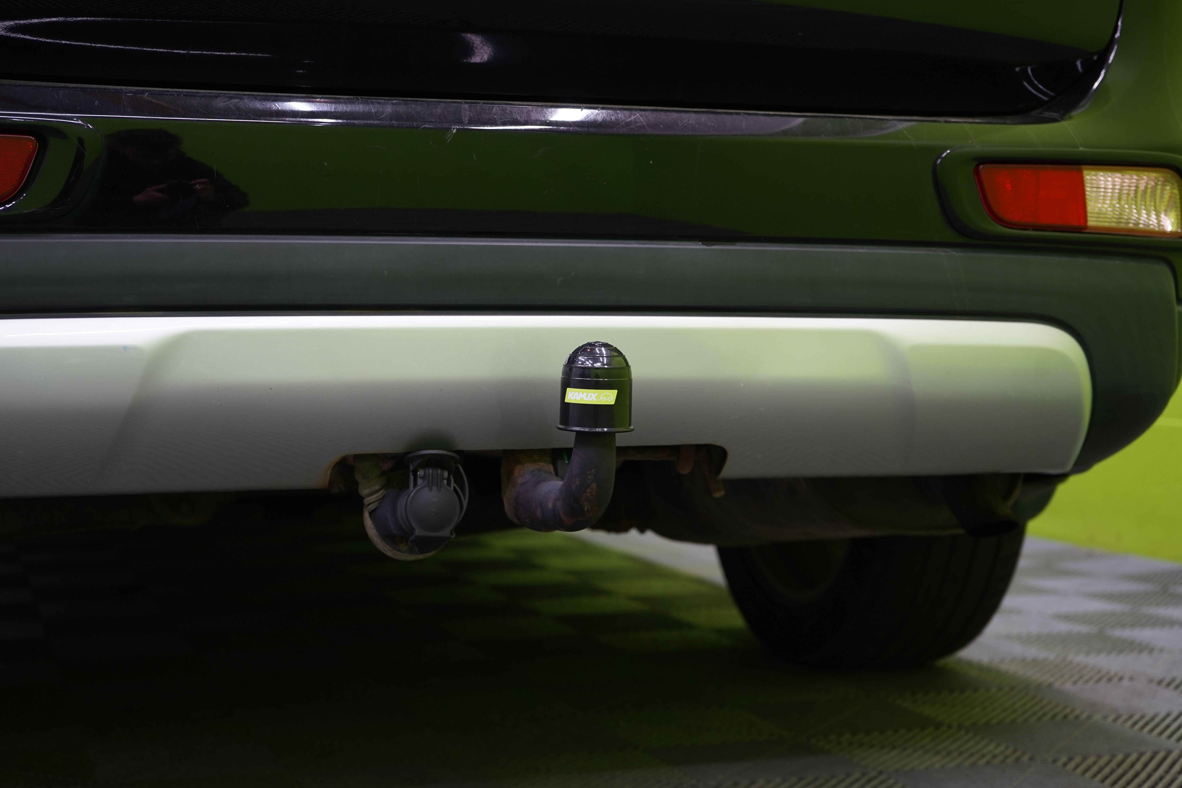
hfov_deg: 36.2
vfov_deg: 24.6
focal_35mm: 55
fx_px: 1806
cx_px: 591
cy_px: 394
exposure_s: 1/30
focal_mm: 55
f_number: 5
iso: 640
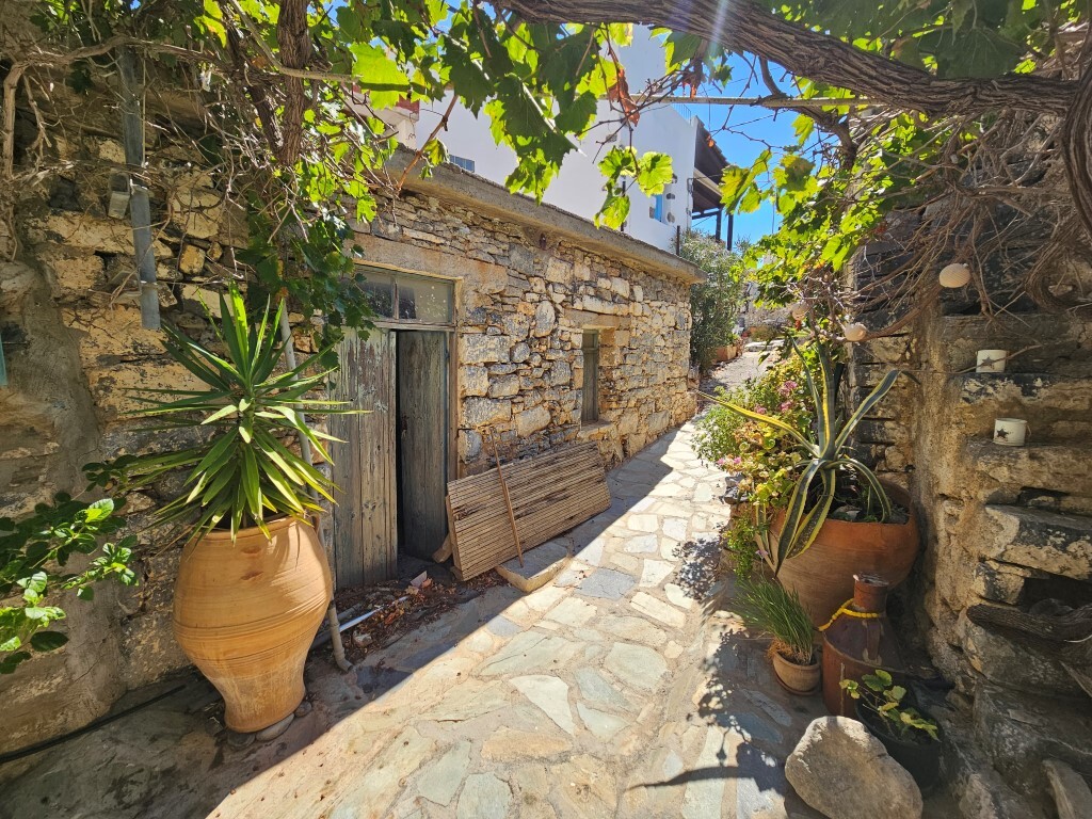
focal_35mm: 13
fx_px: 410
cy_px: 410
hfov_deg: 106.2
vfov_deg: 89.9
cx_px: 546
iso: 50
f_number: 2.2
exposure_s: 1/1038
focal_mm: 2.2
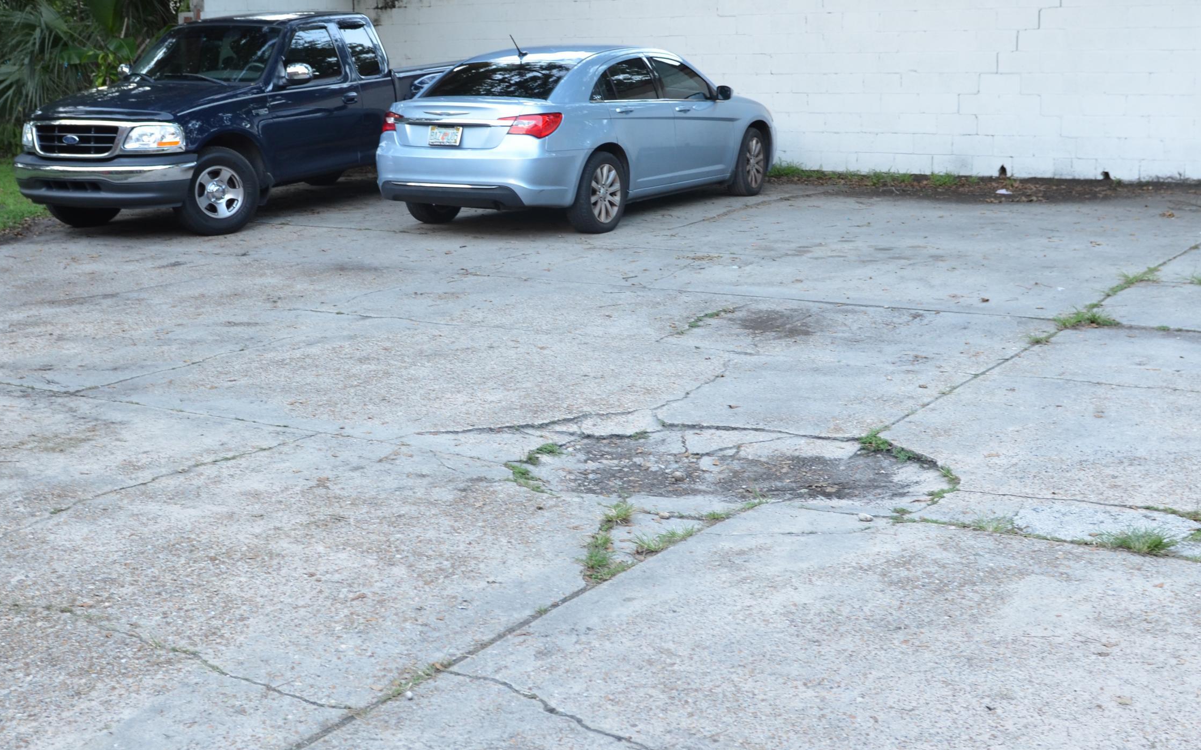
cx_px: 530
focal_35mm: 49
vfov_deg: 26.3
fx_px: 1604
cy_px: 361
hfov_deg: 41.0
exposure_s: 1/60
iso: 400
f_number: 4
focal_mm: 24
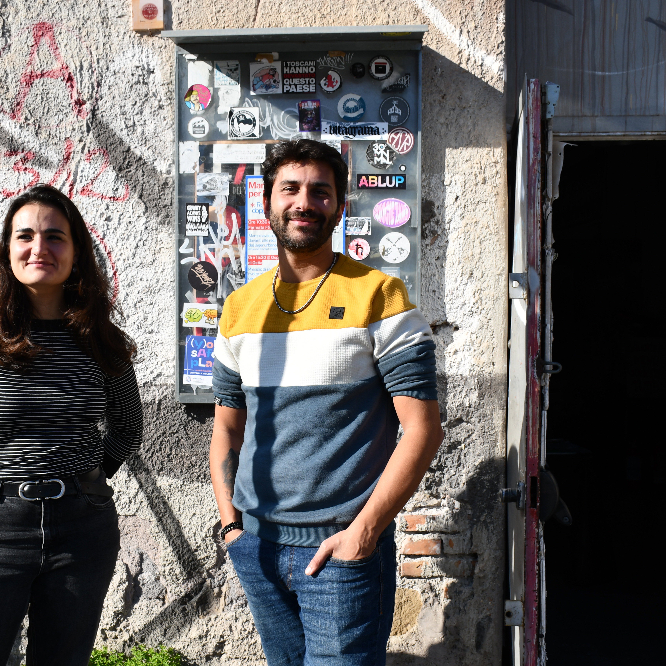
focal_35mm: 43
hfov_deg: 39.1
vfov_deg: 39.2
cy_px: 338
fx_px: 936
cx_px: 289
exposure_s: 1/250
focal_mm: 22
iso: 100
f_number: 8
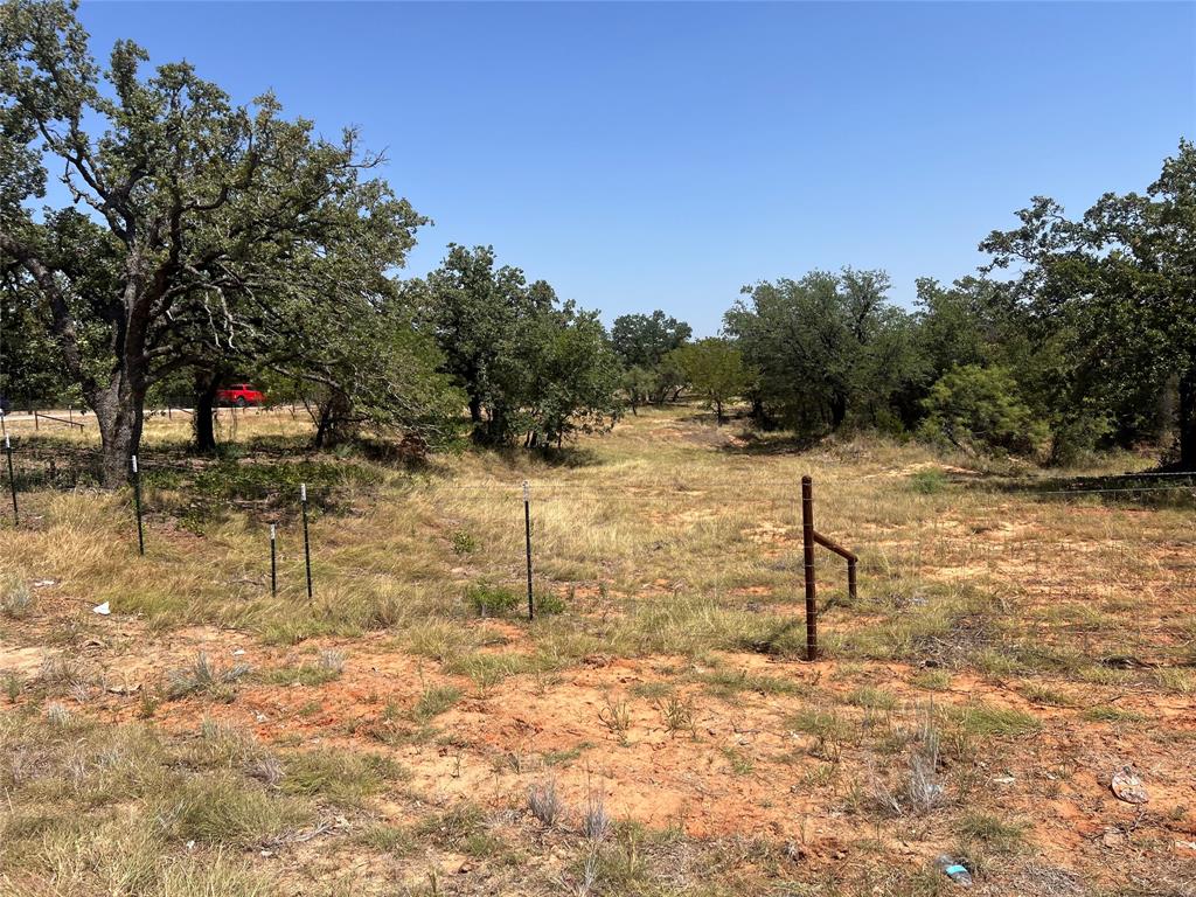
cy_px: 448
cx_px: 598
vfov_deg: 53.1
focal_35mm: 26
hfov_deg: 67.3
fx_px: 898
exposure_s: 1/4831
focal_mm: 5.7
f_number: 1.5
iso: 50
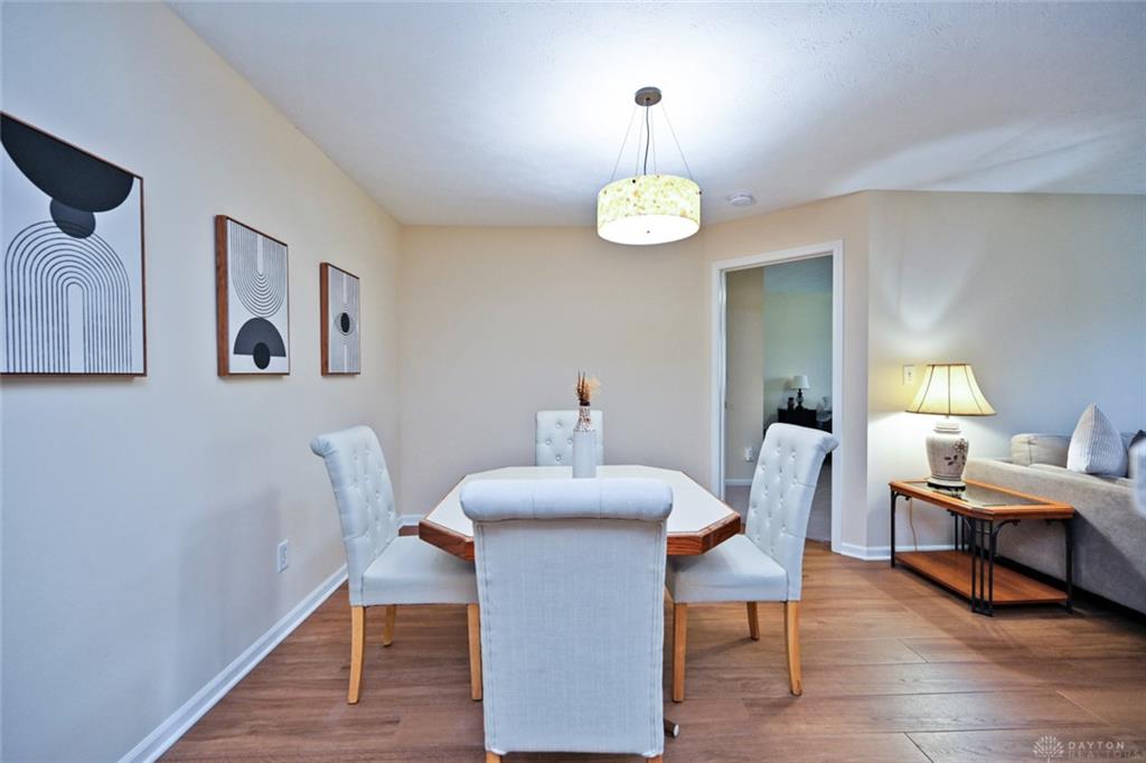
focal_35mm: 14
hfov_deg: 104.3
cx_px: 573
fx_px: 445
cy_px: 382
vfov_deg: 81.2
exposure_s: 1/60
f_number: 4
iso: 320
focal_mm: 14
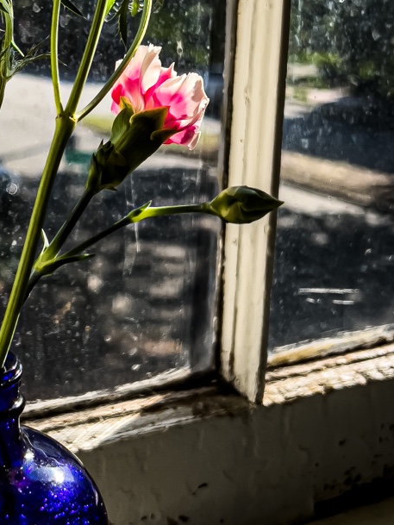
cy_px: 115
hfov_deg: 22.1
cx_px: 3
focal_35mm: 64
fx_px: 971
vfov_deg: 29.6
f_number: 1.5
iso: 50
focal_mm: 5.7
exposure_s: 1/1400
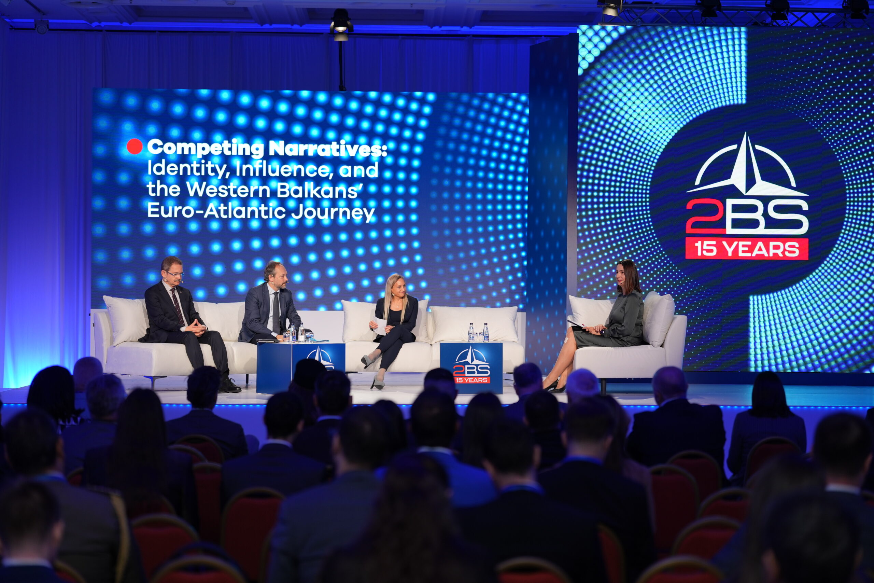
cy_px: 292
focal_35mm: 72
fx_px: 1748
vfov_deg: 18.9
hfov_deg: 28.1
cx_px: 437
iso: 200
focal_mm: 72
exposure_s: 1/200
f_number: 2
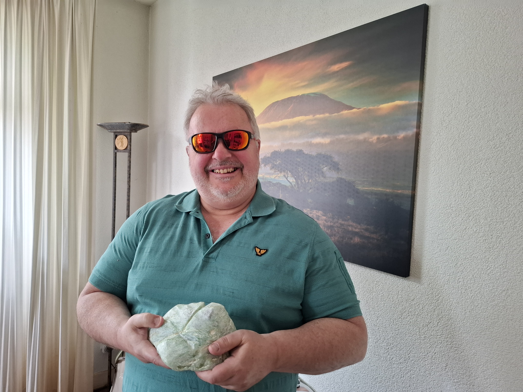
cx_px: 262
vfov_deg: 58.9
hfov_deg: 73.9
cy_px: 196
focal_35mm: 23
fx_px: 347
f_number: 1.8
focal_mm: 5.54
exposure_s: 1/100
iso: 250
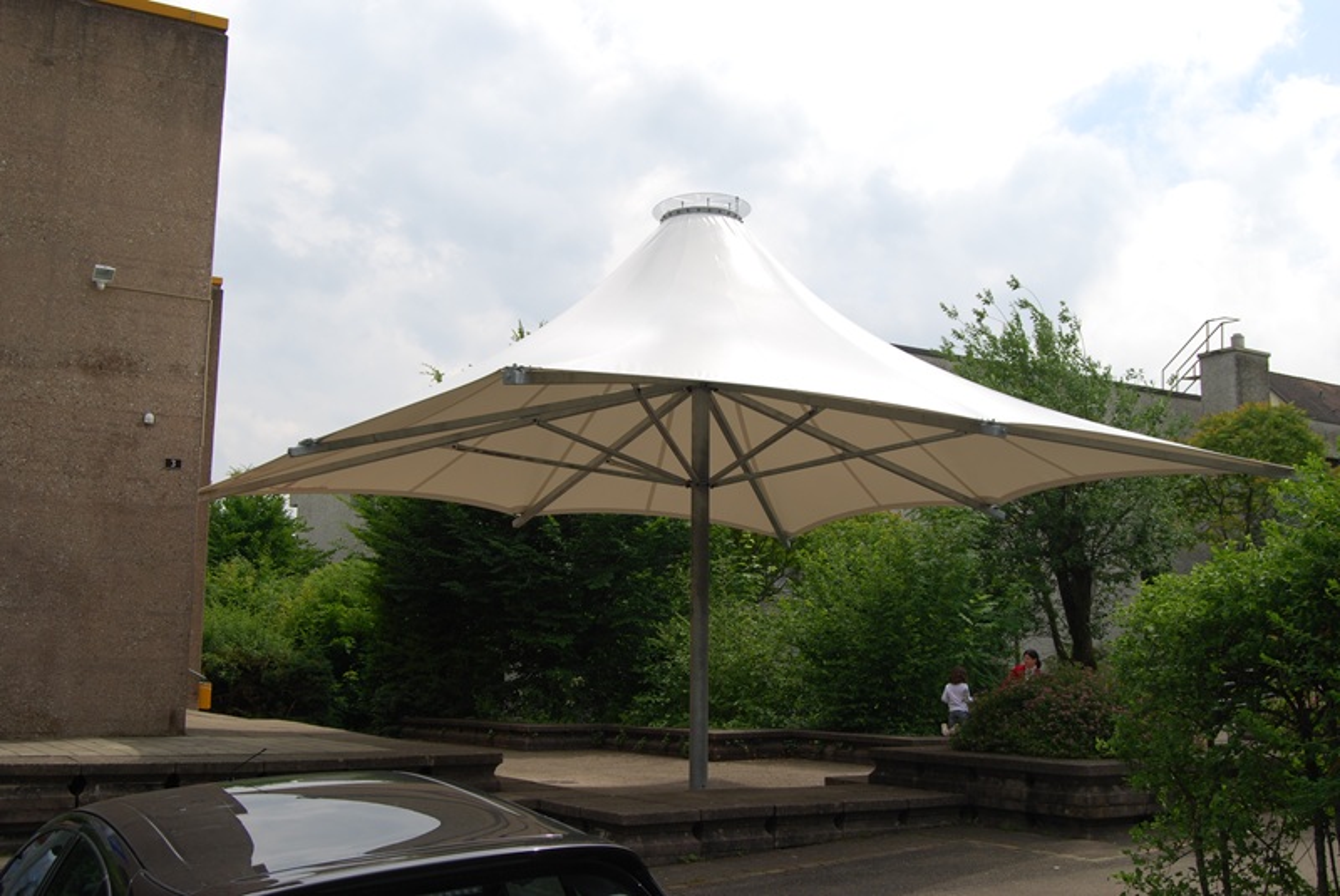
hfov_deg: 49.5
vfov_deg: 34.3
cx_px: 670
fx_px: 1453
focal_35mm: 39
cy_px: 448
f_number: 9
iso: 100
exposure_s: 1/200
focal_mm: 26
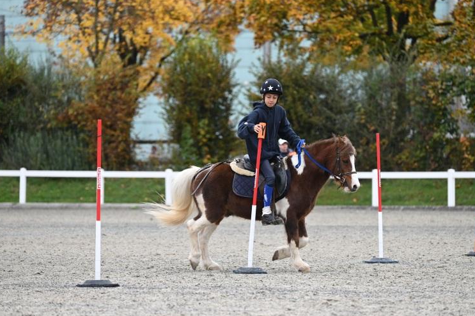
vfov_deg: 6.1
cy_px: 164
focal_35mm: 226
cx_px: 249
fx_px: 2979
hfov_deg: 9.1
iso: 1400
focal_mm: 210
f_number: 5
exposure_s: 1/800
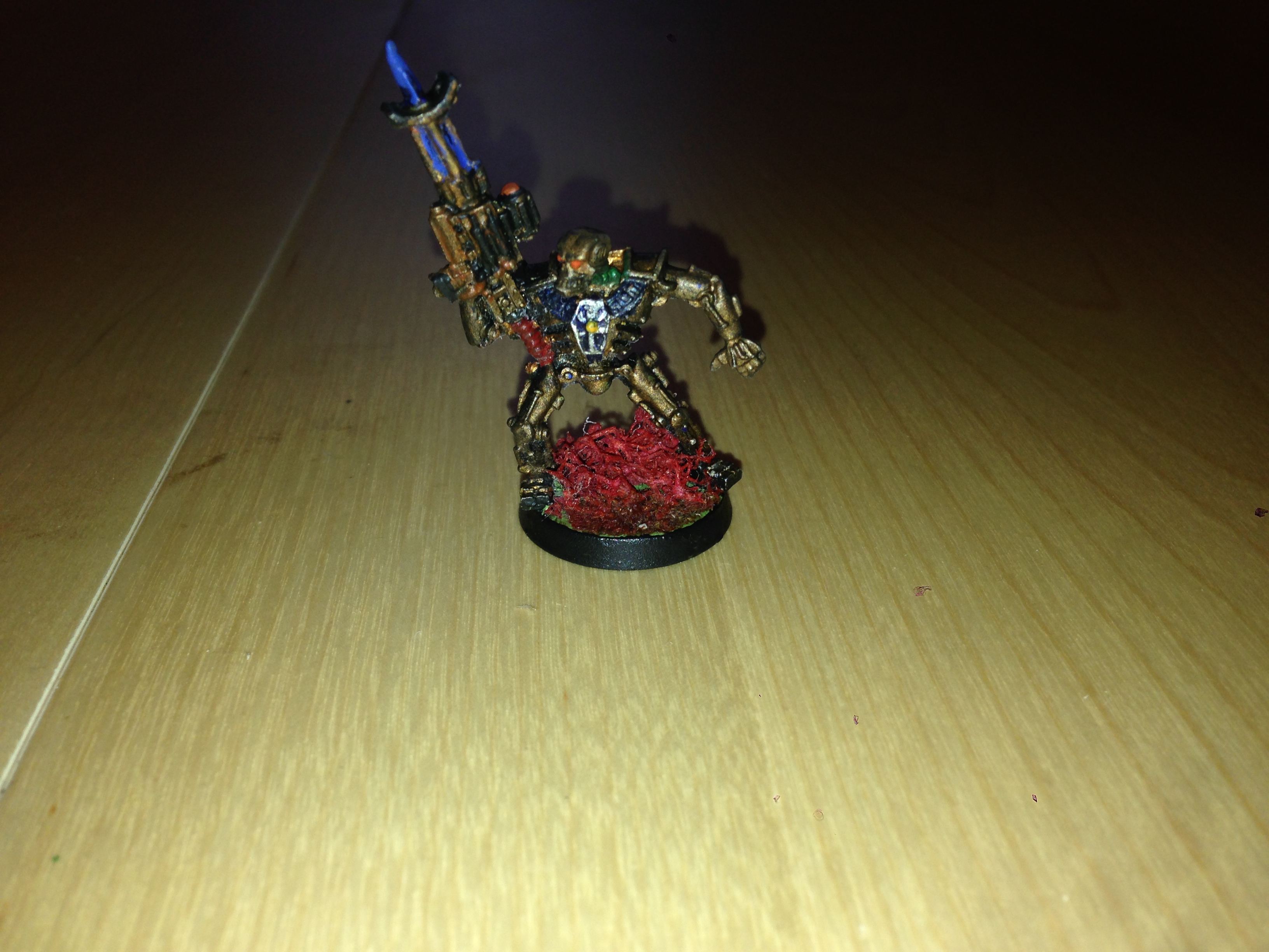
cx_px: 634
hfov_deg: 55.4
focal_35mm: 33
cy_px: 476
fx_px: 1210
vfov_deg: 42.9
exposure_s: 1/128
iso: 50
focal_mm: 4.12
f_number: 2.4
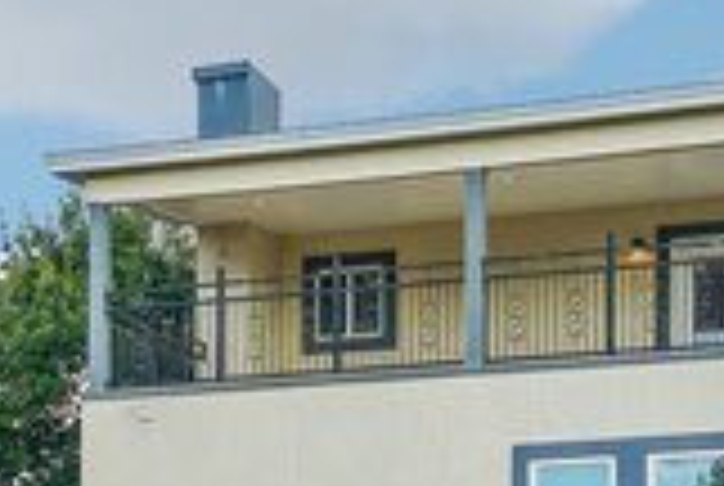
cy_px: 758
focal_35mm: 115
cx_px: 166
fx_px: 2317
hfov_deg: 17.6
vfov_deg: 11.4
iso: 200
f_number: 8
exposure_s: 1/100
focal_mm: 29
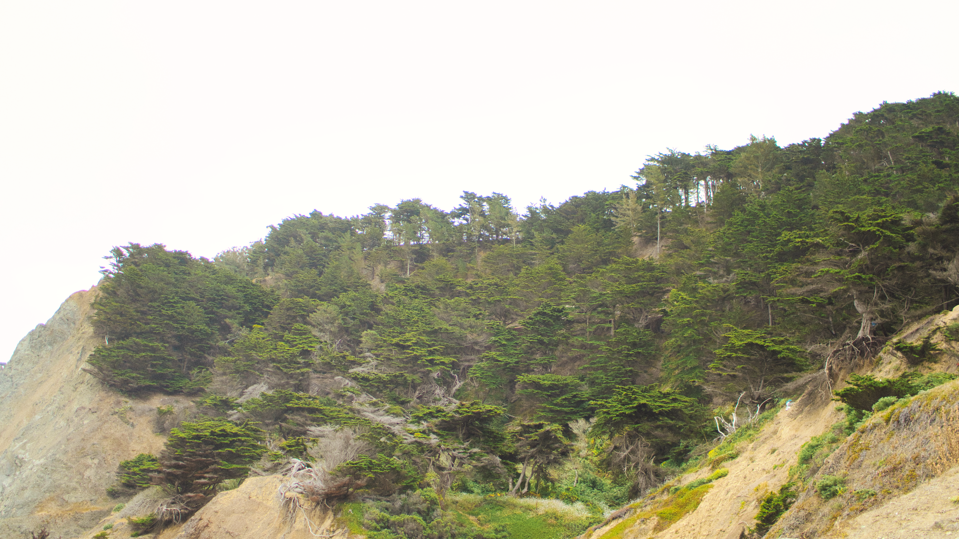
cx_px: 482
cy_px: 311
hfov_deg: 52.8
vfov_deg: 31.1
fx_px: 966
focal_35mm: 38
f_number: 1.8
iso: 500
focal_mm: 24
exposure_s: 1/4000
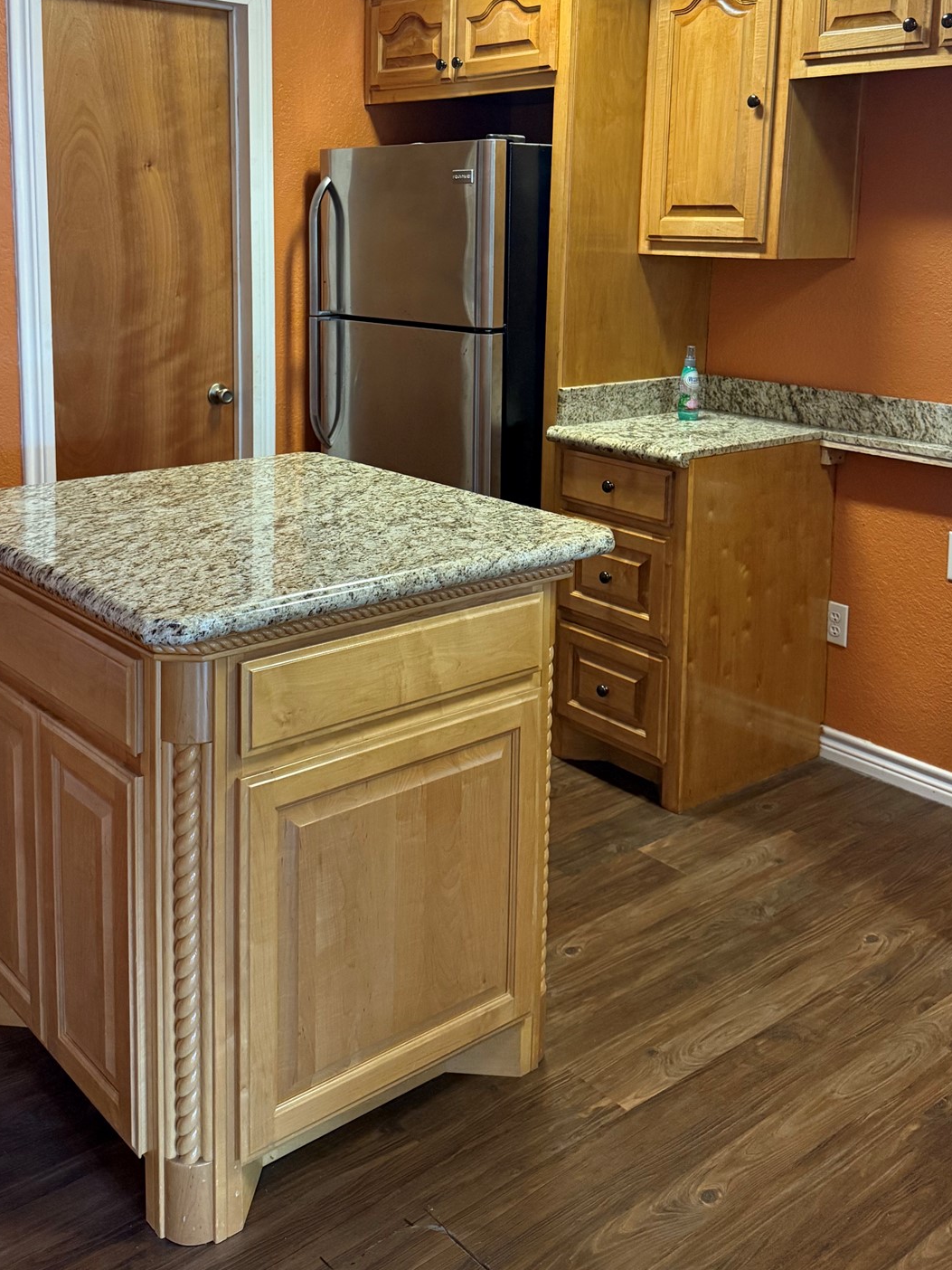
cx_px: 422
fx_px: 1283
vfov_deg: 51.4
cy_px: 402
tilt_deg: -8.1
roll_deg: -1.4
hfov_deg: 40.6
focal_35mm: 35
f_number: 1.78
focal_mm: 6.76
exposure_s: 1/60
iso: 500
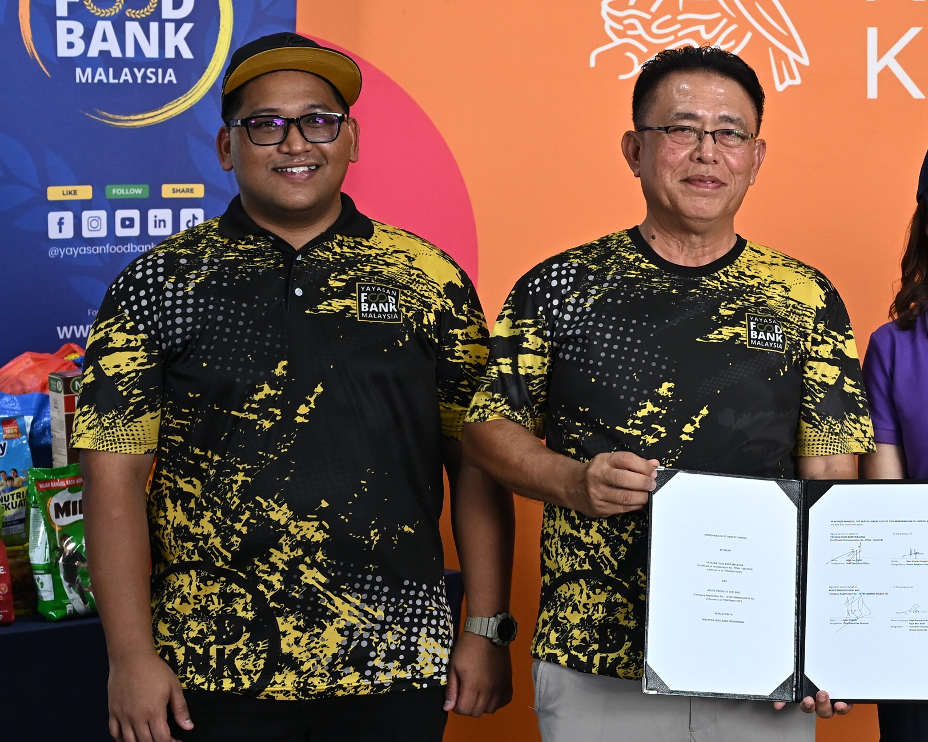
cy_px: 331
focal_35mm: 97
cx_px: 909
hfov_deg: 19.2
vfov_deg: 15.9
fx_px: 2664
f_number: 6.3
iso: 1000
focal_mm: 48
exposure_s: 1/125
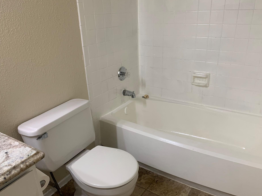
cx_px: 134
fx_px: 219
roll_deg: +2.9
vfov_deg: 48.2
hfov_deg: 61.7
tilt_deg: -26.1
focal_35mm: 29
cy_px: 105
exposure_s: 1/60
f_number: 1.8
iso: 64
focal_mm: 4.25
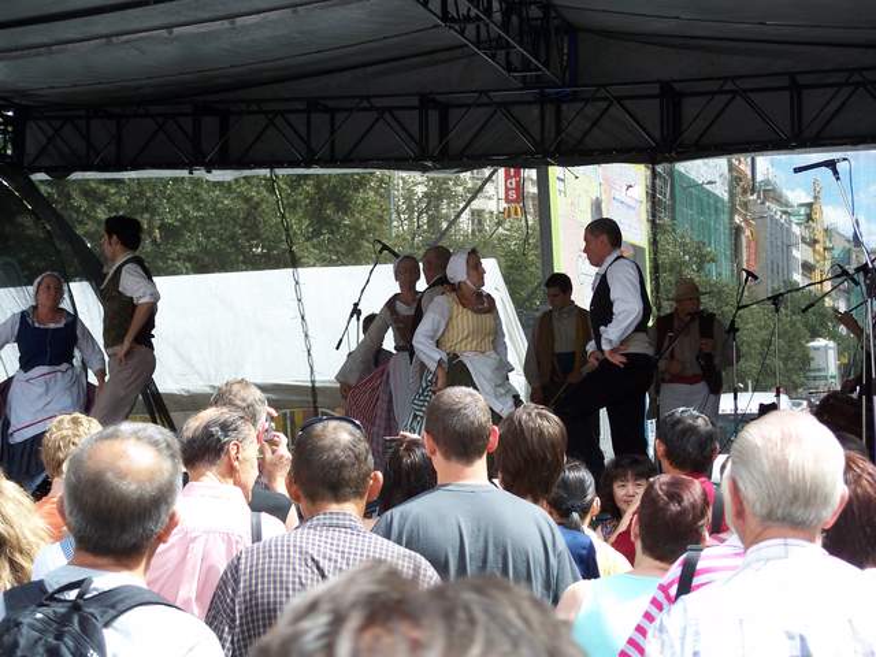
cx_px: 438
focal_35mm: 82
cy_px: 328
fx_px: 2075
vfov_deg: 18.0
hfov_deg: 23.8
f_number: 3.6
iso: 64
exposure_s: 1/160
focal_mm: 17.3
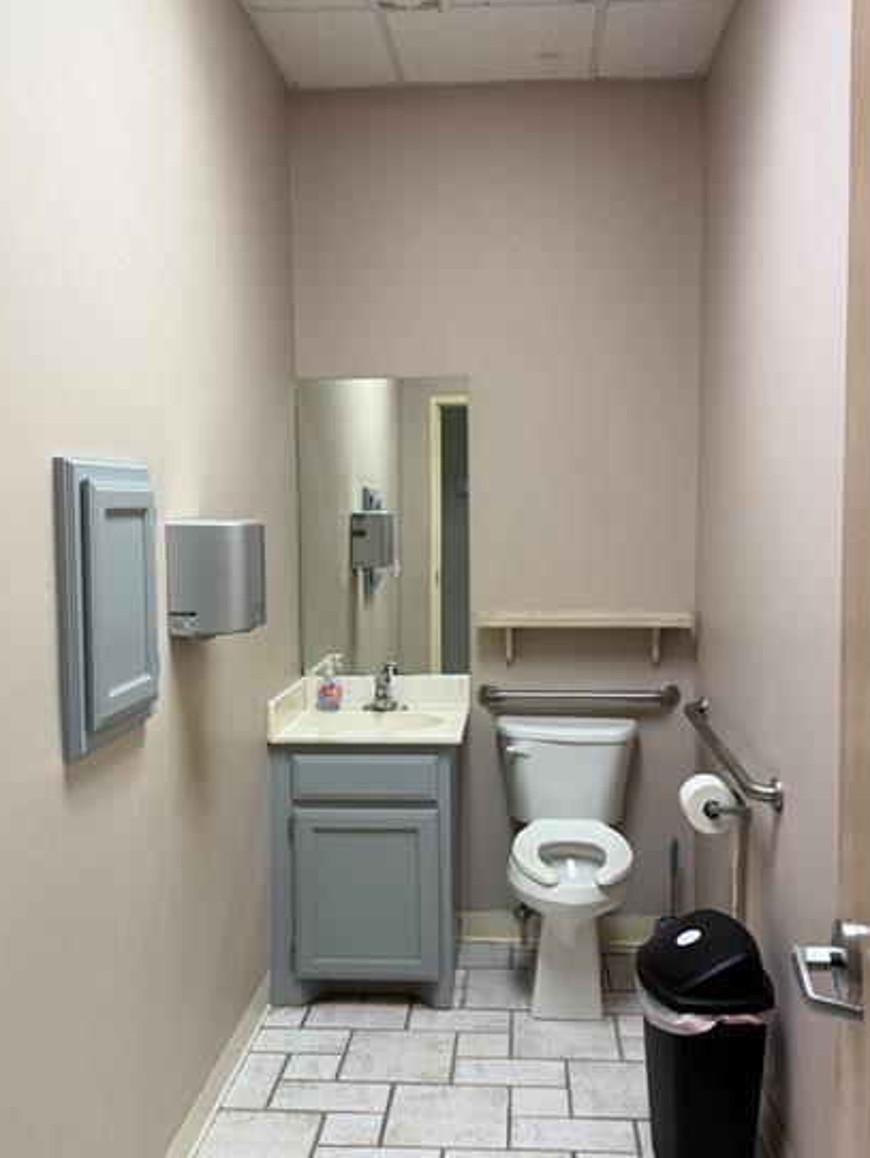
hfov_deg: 41.8
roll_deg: -0.2
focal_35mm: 34
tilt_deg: -3.3
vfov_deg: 53.9
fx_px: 1138
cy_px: 577
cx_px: 455
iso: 125
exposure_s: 1/120
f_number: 1.78
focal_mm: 6.76
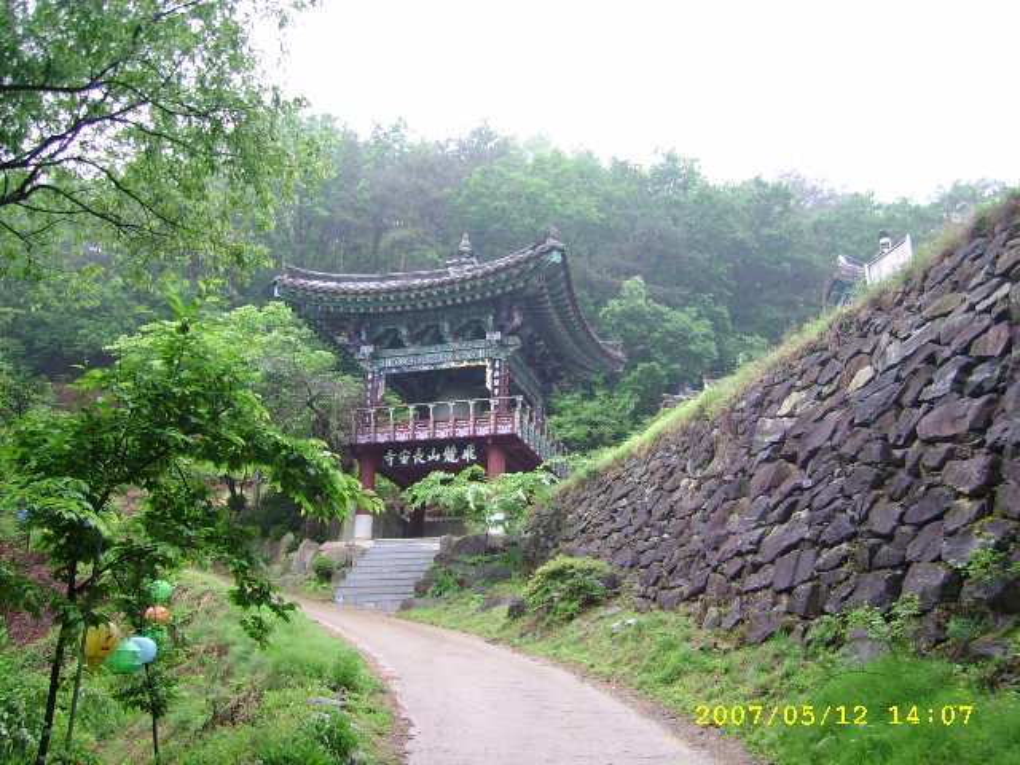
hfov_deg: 52.6
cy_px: 382
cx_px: 510
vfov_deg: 40.7
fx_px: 1031
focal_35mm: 35
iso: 100
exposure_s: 1/78
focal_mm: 5.95
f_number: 2.8
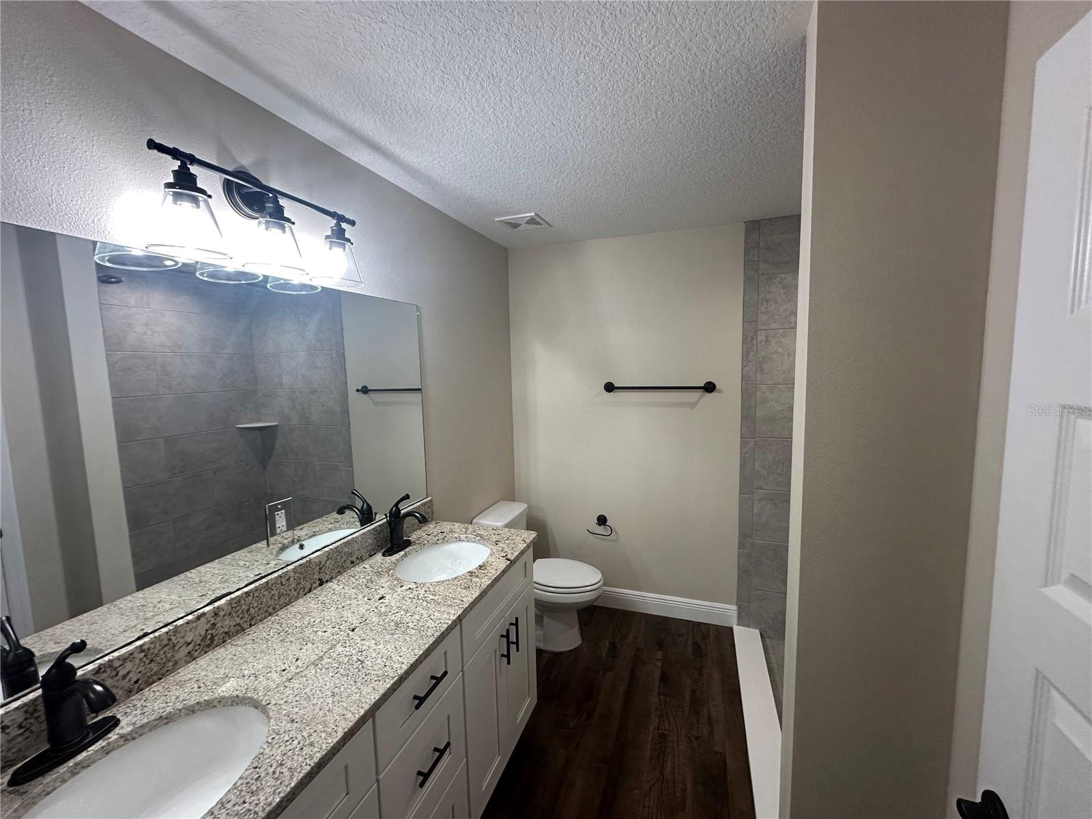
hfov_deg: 102.1
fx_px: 442
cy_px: 410
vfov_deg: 85.7
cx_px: 546
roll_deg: -0.6
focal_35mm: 14
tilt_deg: -3.7
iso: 200
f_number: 2.2
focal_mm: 2.22
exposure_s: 1/120
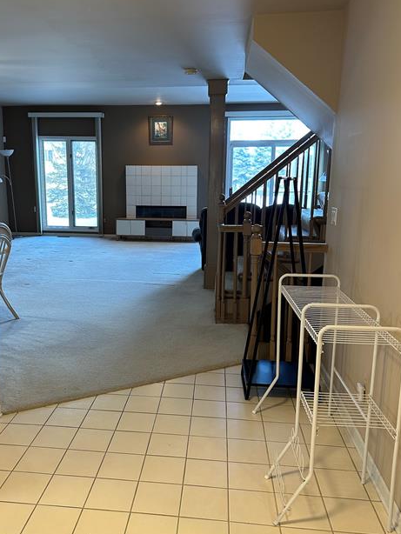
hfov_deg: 46.6
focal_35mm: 30
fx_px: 463
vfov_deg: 59.9
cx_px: 160
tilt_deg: -8.5
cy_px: 248
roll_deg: -0.7
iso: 200
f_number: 1.78
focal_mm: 6.86
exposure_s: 1/60
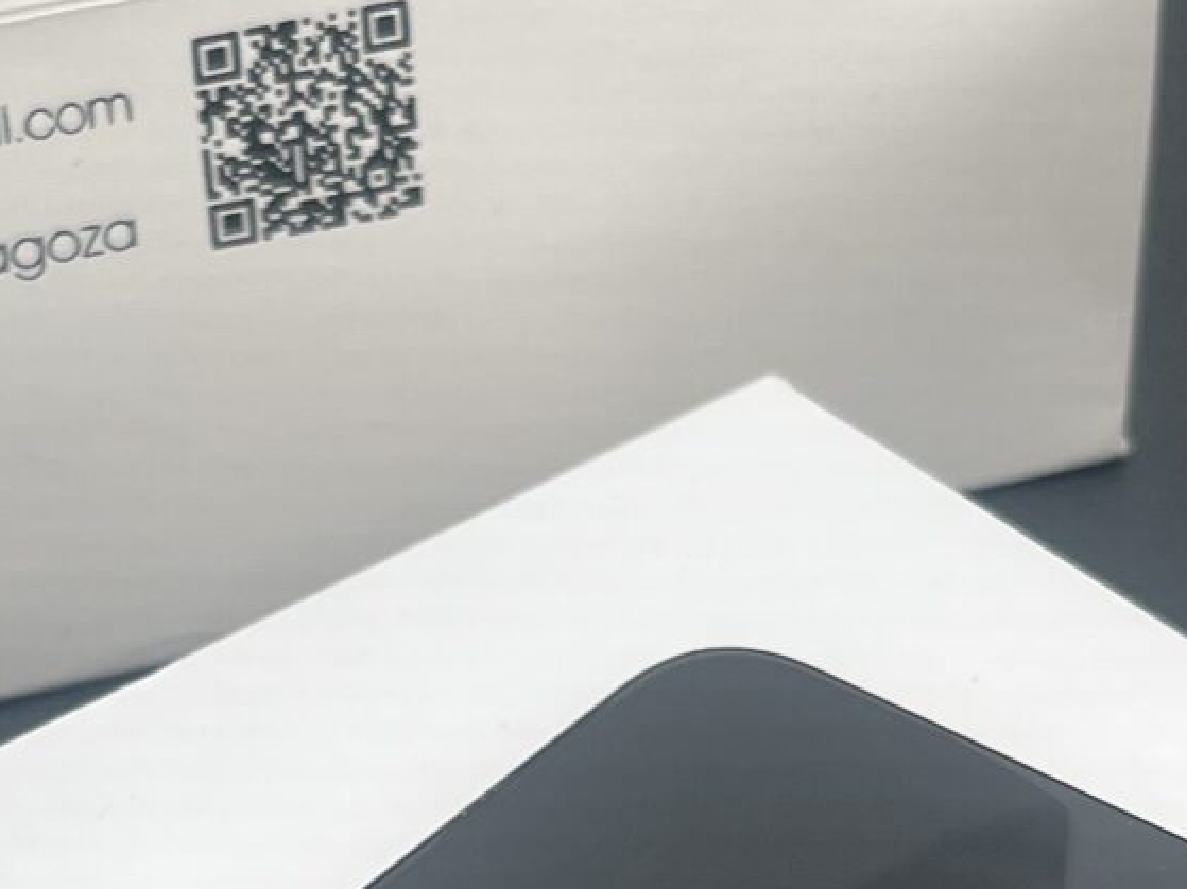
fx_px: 4080
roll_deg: +5.1
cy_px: 757
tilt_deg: -41.6
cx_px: 147
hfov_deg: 16.4
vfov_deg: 12.4
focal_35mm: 119
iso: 50
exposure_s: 1/552
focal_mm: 5.7
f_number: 1.5
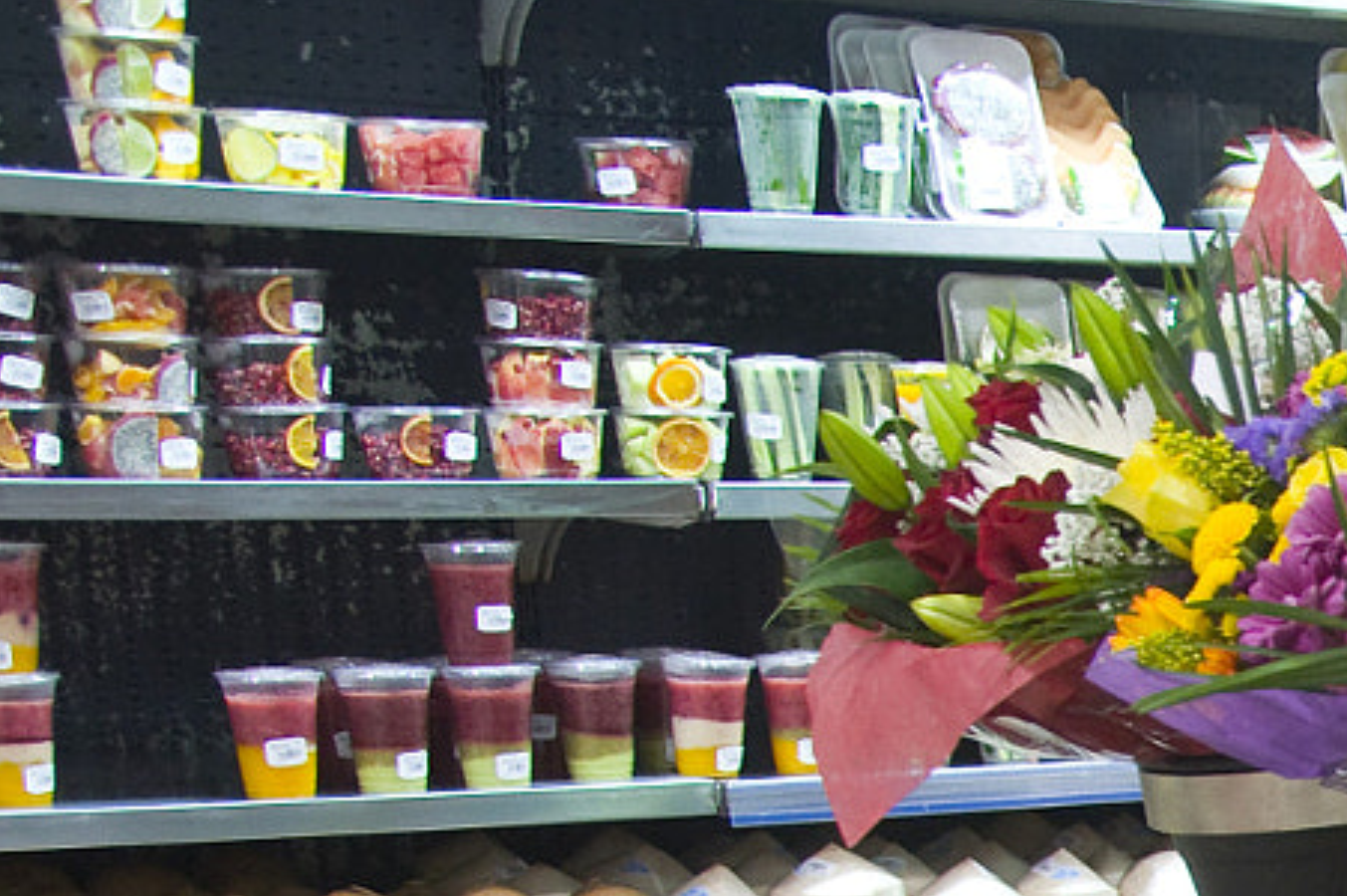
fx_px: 4179
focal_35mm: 112
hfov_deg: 15.8
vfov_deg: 11.6
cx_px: 2359
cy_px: 1432
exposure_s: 1/40
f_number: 4
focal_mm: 21
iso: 500
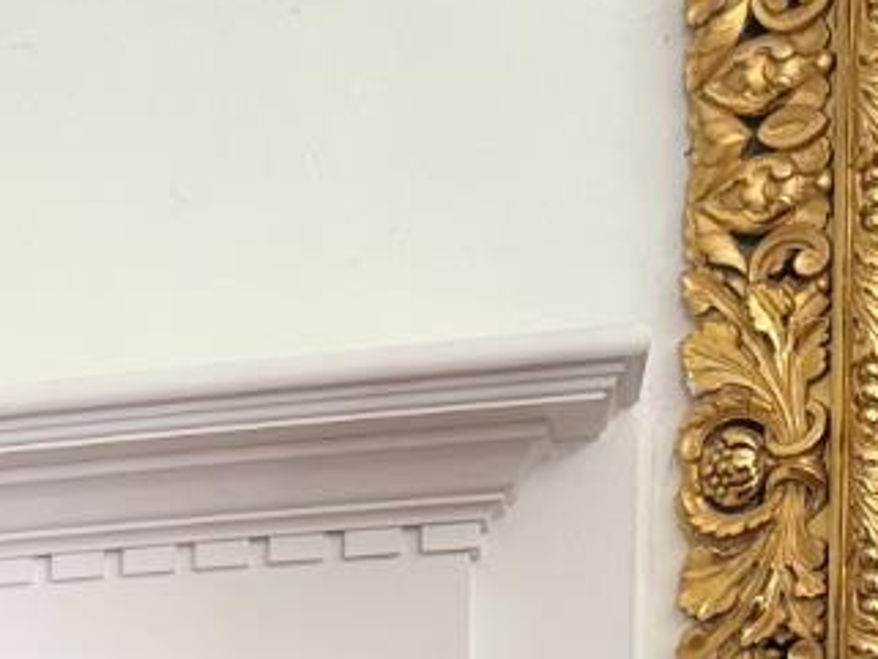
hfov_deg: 15.0
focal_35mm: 112
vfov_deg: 12.2
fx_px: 2842
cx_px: -755
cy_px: 1172
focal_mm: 6.76
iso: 200
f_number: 1.78
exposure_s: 1/121
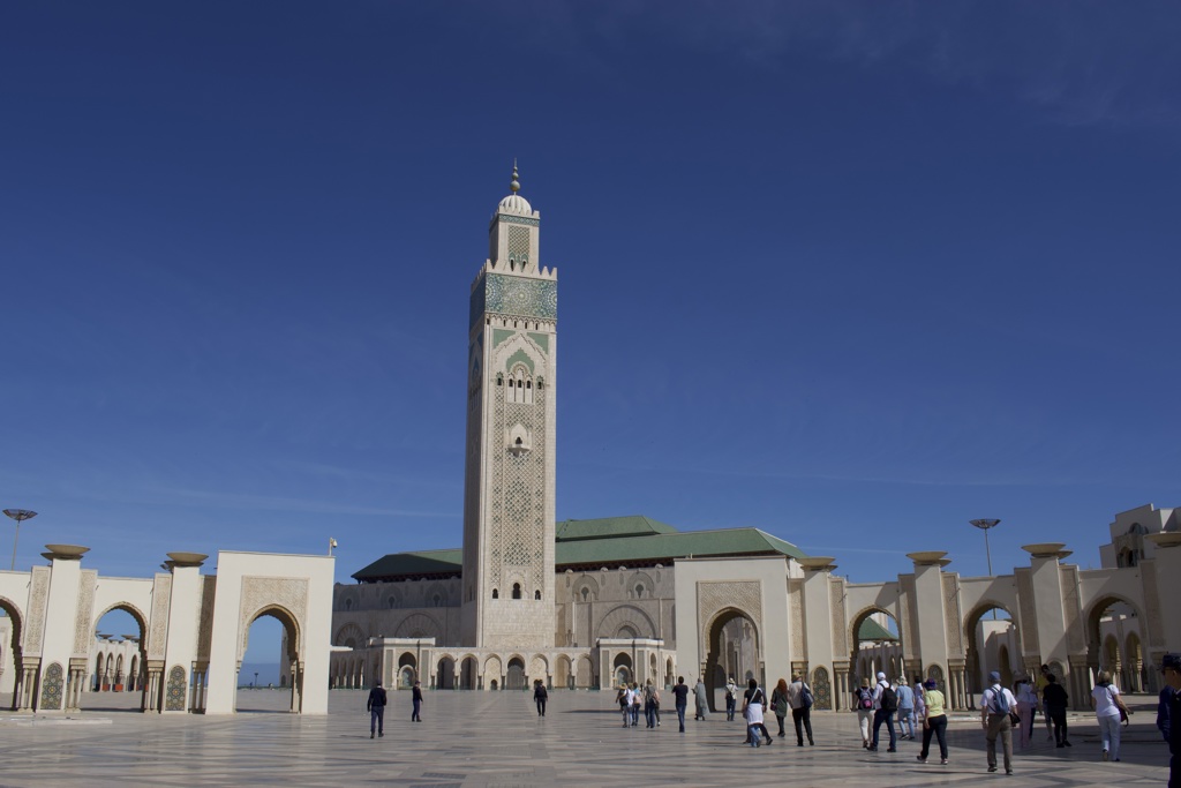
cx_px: 590
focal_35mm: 32
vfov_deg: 41.7
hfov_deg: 59.5
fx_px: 1033
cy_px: 394
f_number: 10
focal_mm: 21
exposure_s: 1/400
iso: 100
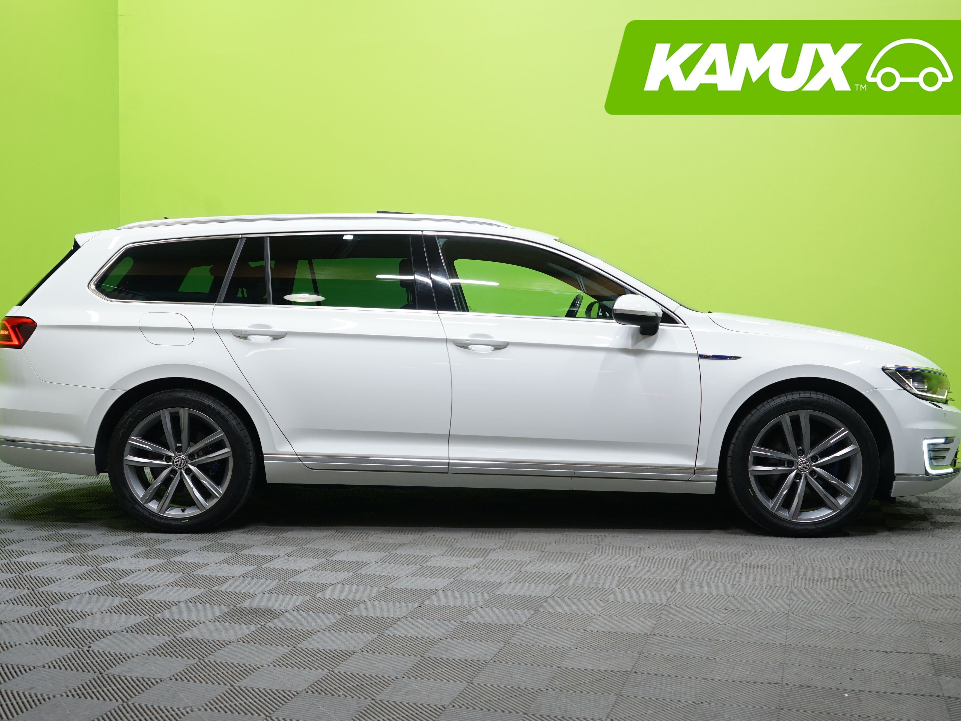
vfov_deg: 34.3
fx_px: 1166
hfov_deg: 44.8
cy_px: 353
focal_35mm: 42
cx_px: 466
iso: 640
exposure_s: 1/20
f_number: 5
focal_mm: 38
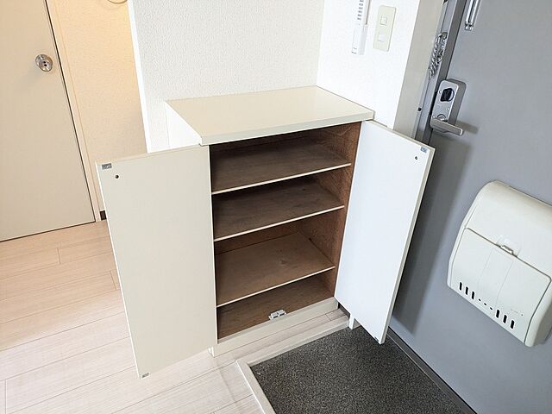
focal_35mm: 25
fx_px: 399
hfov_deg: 69.4
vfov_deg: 54.9
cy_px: 207
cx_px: 276
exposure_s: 1/120
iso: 627
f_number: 1.89
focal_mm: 5.43
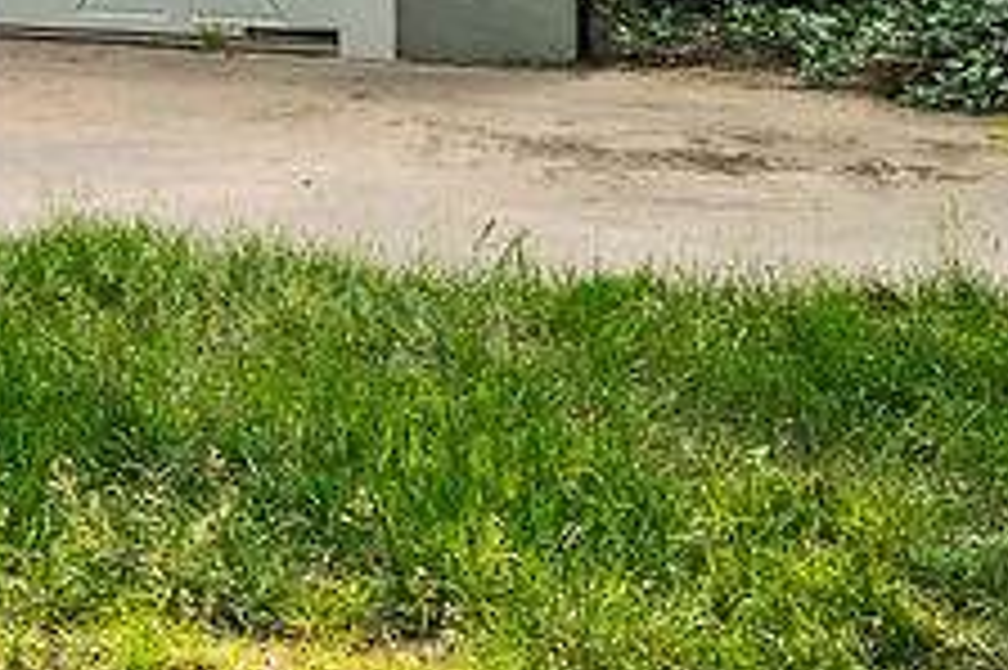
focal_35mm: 64
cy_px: -798
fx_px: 1791
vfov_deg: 15.3
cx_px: -428
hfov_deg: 25.3
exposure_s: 1/25
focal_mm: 14
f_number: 10
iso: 250
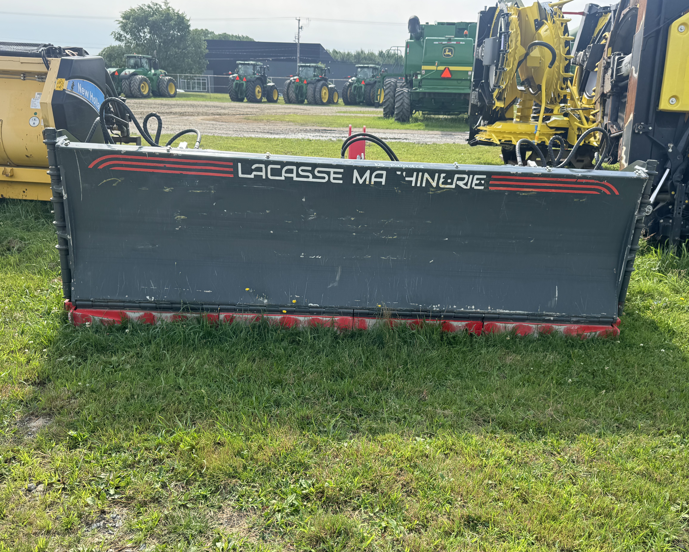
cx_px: 345
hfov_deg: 60.4
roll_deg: -0.5
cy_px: 302
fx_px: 591
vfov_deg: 49.9
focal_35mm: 29
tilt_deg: -16.9
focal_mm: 6.76
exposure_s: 1/1425
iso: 80
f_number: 1.78
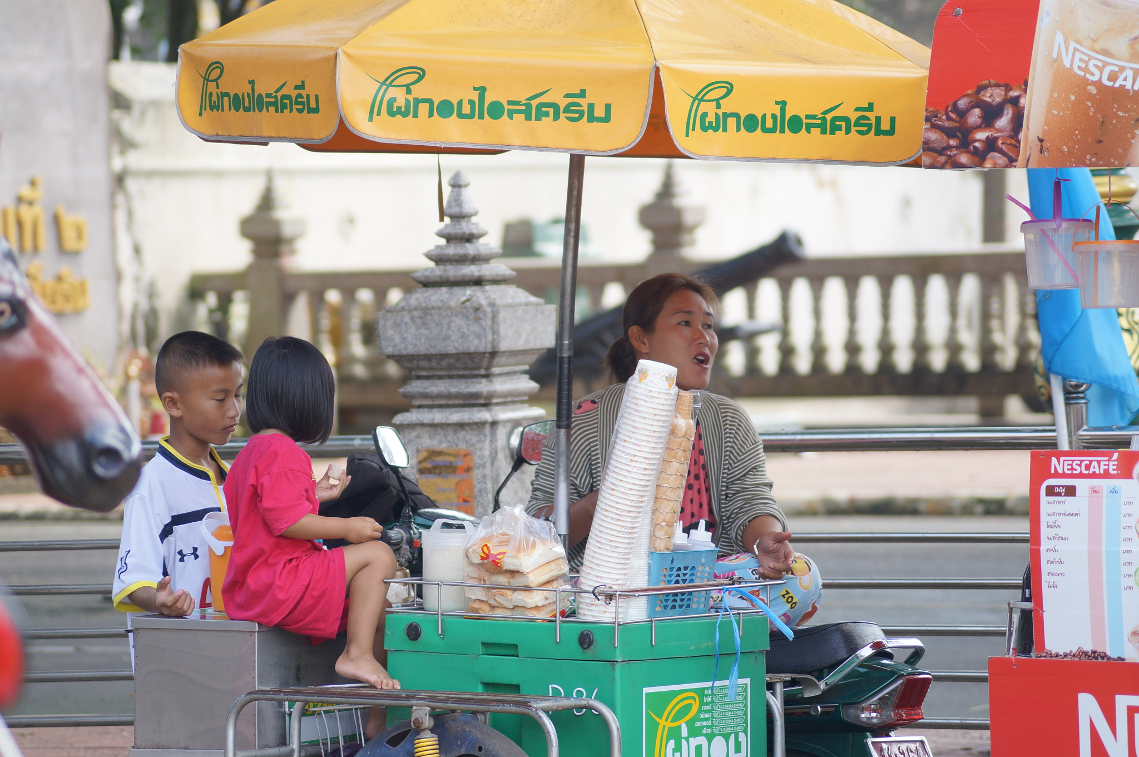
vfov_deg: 6.1
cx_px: 570
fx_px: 7111
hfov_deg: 9.2
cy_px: 378
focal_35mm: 225
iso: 200
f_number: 4.5
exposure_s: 1/250
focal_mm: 150
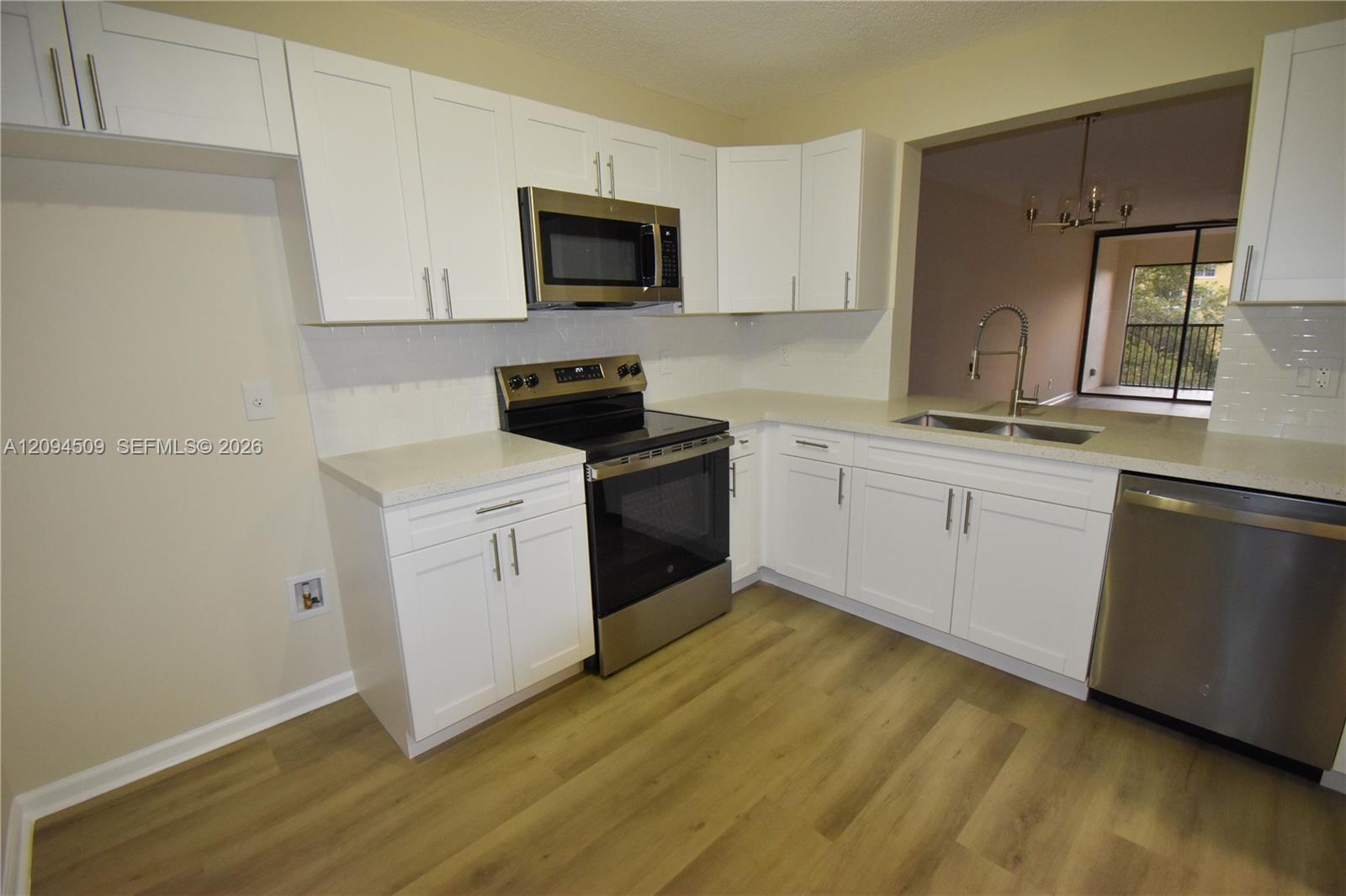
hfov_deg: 100.4
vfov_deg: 77.3
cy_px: 448
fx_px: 561
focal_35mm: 15
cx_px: 673
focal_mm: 10
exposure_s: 1/200
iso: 1100
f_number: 5.6
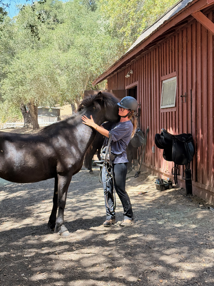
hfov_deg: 30.3
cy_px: 143
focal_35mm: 48
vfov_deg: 39.7
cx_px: 107
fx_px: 396
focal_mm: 6.76
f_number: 1.78
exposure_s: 1/396
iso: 100
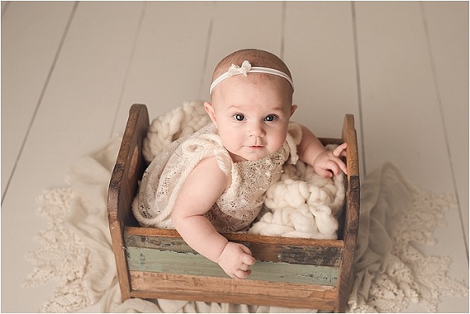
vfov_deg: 27.0
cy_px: 157
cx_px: 235
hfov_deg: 39.6
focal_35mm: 50
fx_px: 653
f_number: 2.8
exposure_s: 1/160
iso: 160
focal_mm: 50
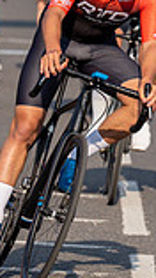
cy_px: -26
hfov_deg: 1.7
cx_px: 108
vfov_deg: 3.0
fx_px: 5294
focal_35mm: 718
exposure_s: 1/1000
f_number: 5
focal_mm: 185
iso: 160
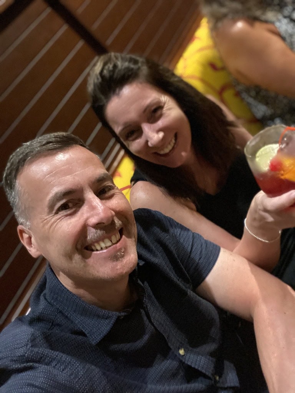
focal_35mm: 30
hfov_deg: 46.8
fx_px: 341
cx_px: 148
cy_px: 196
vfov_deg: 60.0
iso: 640
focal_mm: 2.7
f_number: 2.2
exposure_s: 1/15
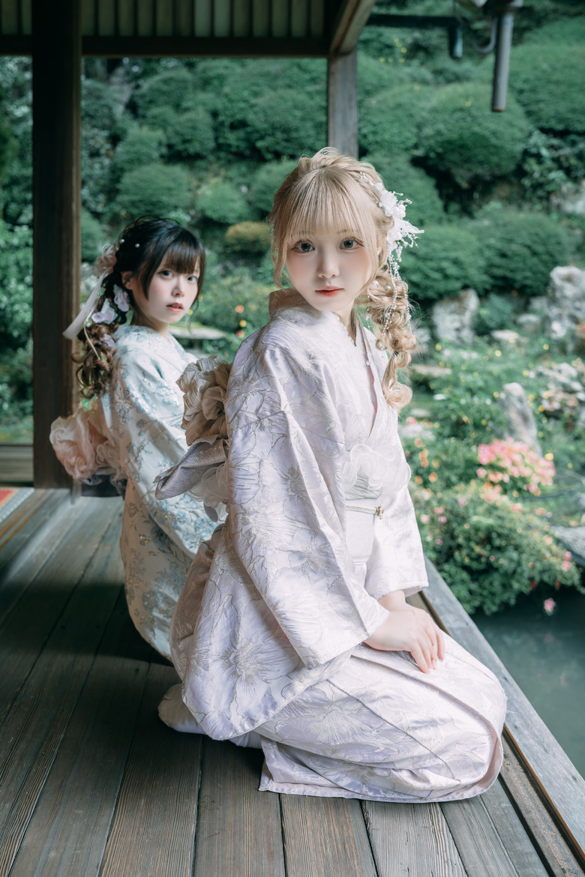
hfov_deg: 37.9
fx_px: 853
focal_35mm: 35
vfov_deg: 54.4
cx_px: 292
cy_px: 438
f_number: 3.2
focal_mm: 35
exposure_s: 1/160
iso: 80
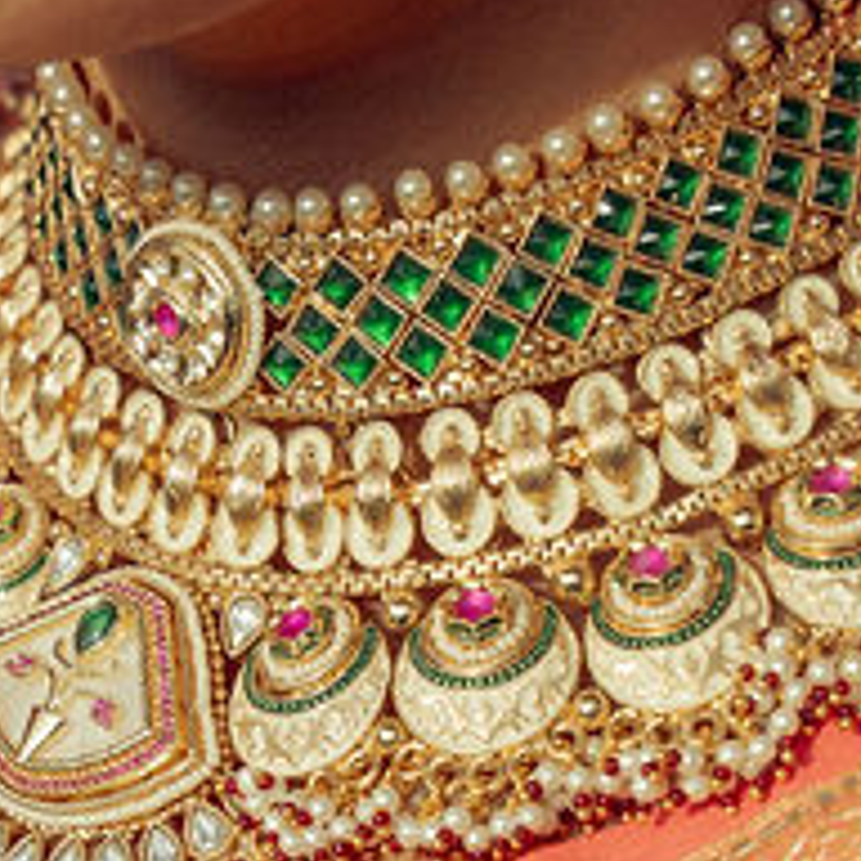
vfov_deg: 10.0
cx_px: 175
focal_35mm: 169
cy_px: 1274
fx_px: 4756
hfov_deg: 10.3
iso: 200
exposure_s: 1/2000
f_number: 4.5
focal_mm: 39.7
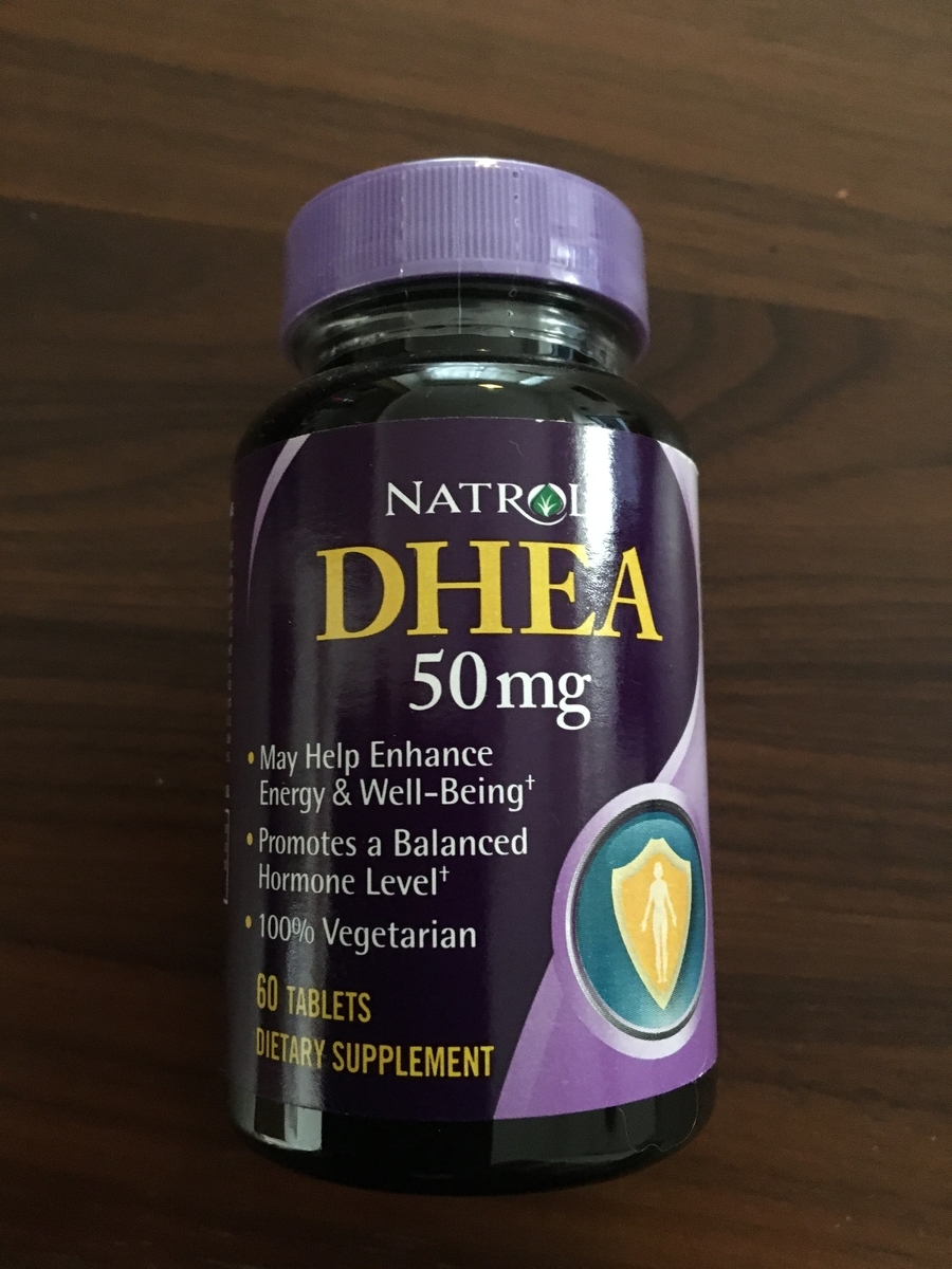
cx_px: 476
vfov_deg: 61.7
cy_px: 634
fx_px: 1063
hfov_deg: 48.2
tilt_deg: -84.3
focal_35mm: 29
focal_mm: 4.15
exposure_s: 1/15
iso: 500
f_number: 2.2
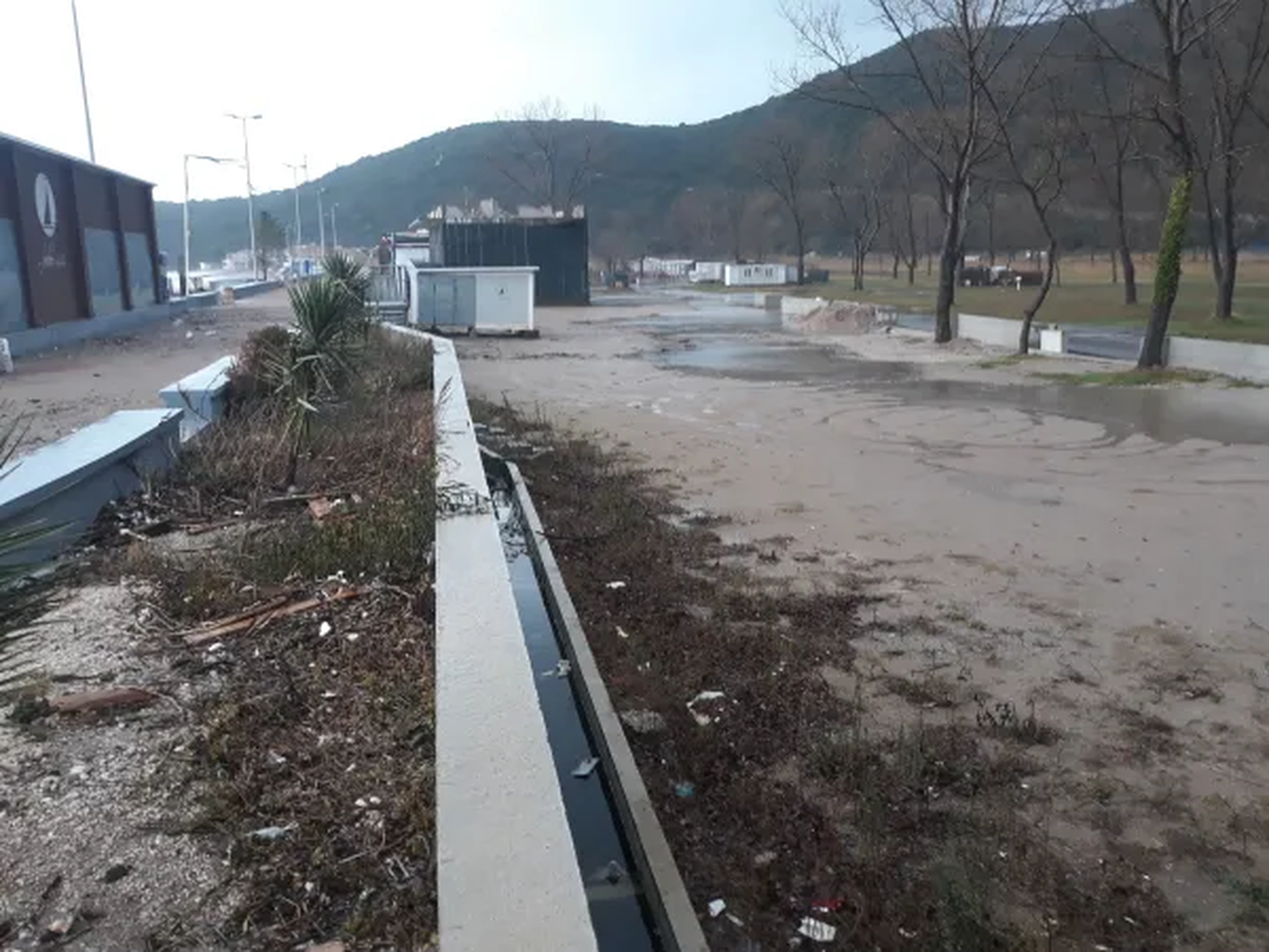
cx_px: 634
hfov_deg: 65.3
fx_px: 990
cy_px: 476
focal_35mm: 27
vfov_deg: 51.4
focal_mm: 3.71
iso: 80
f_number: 1.7
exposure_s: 1/100
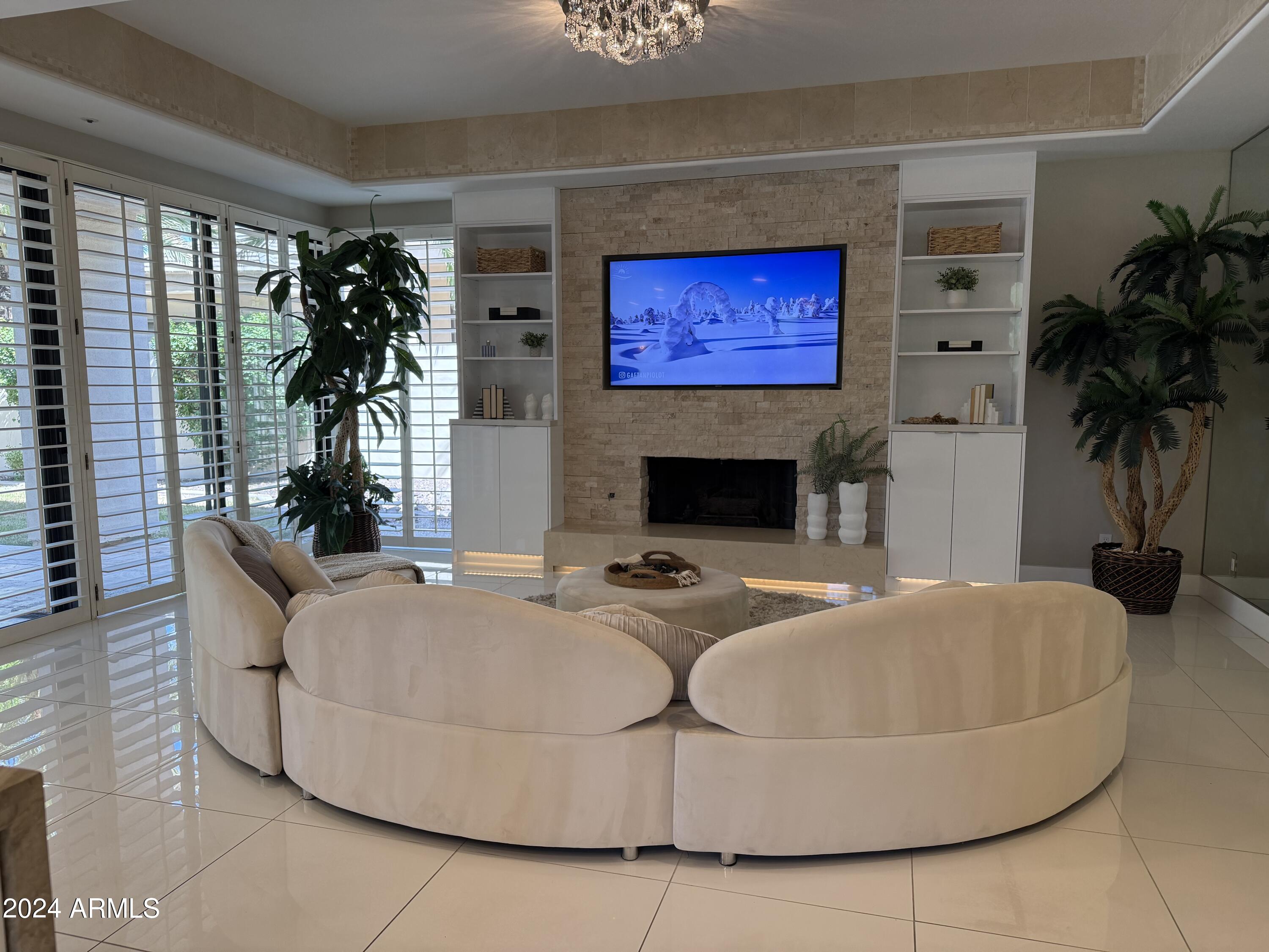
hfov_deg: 71.6
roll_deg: -0.4
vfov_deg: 56.8
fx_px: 880
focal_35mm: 24
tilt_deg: -6.1
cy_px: 476
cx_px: 634
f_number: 1.78
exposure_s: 1/234
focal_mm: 6.76
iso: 160
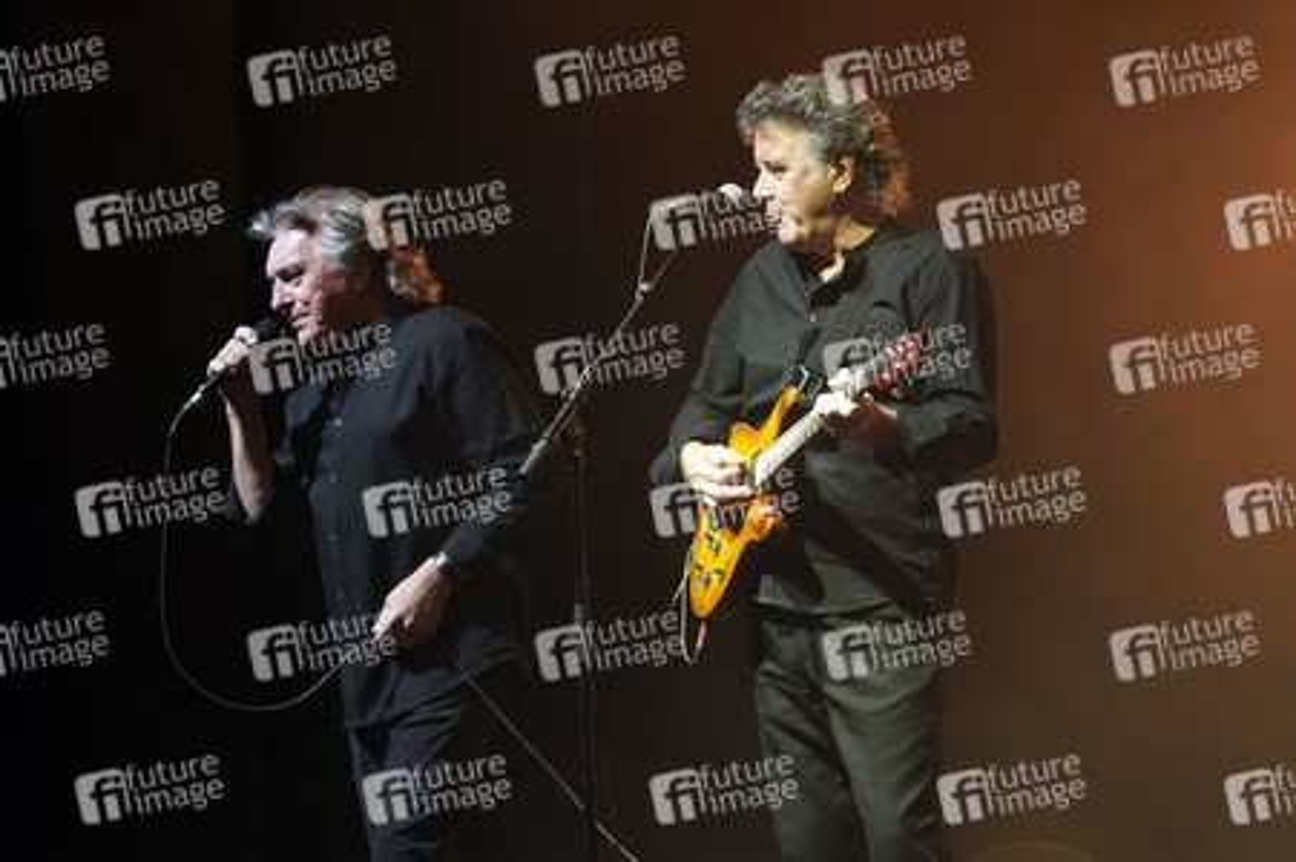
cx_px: 648
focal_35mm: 282
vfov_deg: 4.9
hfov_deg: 7.3
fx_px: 10144
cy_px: 431
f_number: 7.1
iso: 3200
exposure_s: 1/50
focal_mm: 282
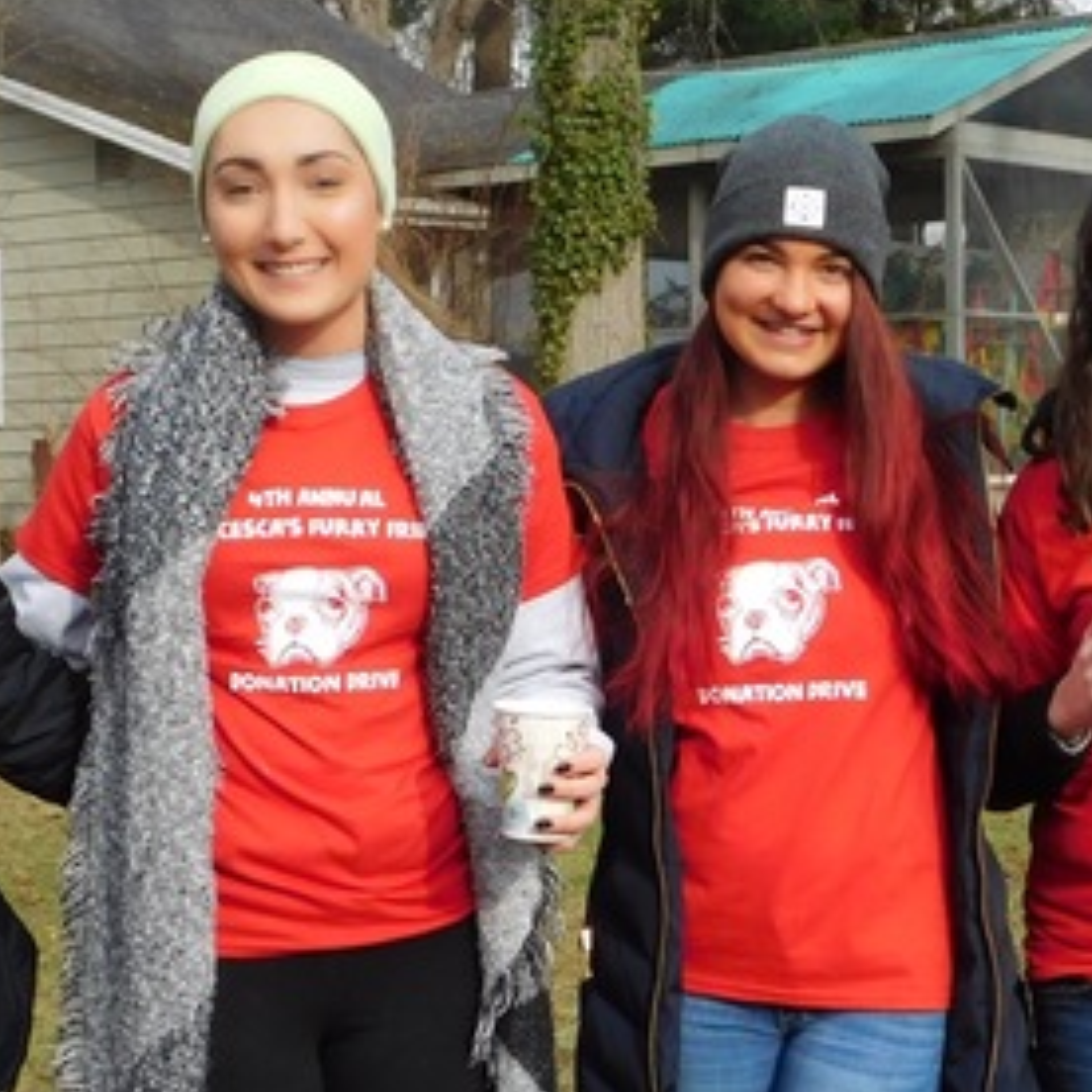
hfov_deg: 20.9
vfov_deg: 20.8
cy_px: 740
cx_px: 459
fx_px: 2962
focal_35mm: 83
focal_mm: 6.3
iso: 125
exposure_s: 1/500
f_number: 3.5
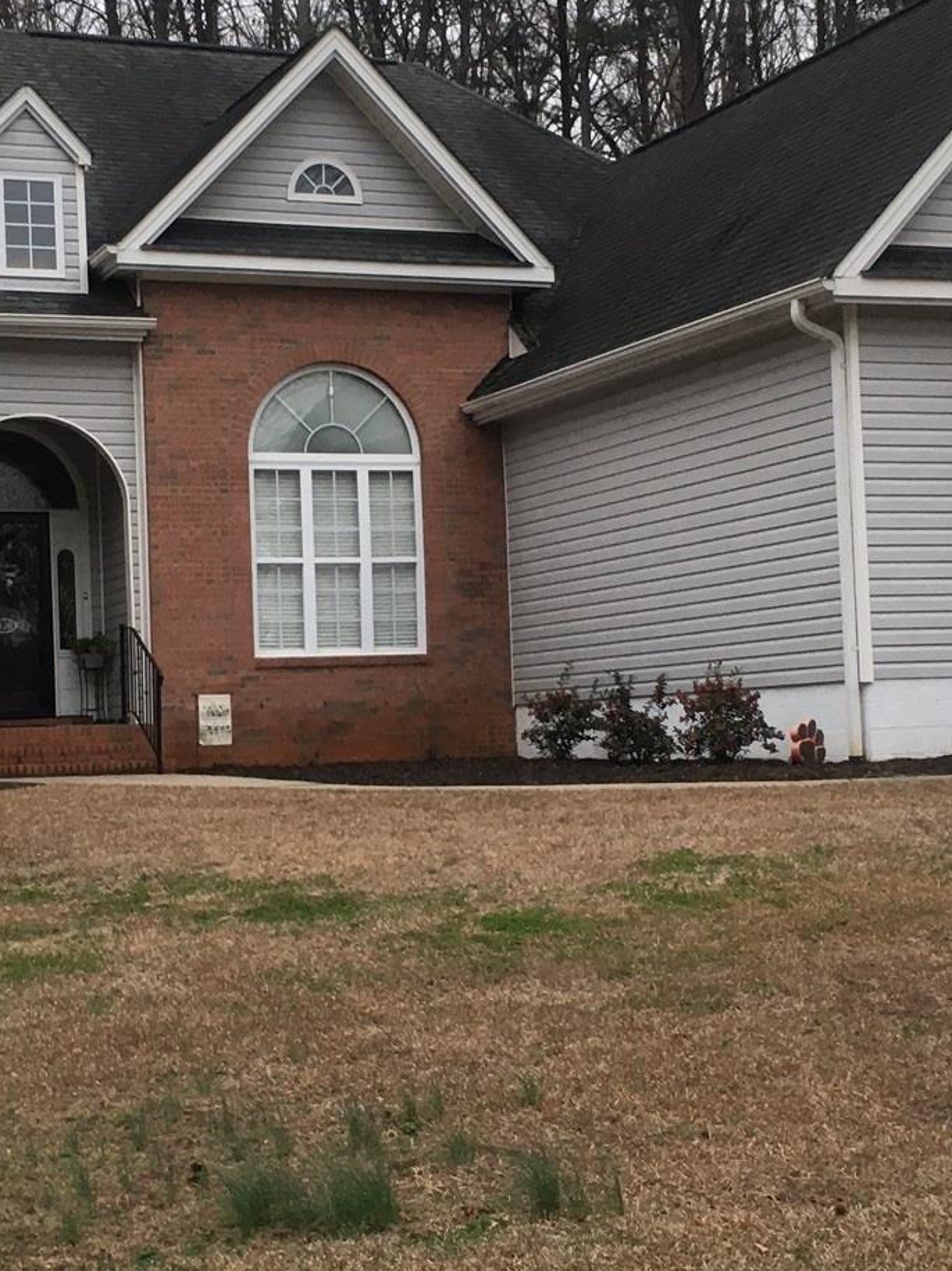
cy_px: 633
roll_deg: +0.9
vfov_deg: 30.3
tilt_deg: +3.6
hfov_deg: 22.9
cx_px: 385
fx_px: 2348
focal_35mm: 64
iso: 32
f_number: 2.2
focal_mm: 4.15
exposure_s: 1/30
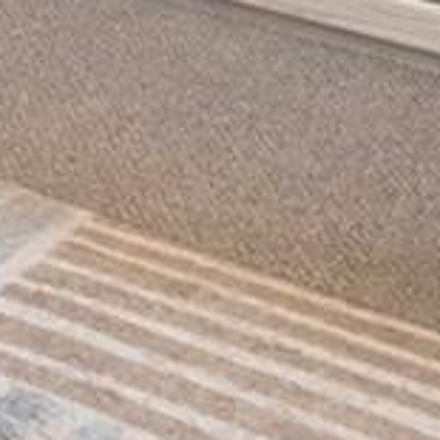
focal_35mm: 149
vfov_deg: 9.3
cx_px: -1221
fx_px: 2143
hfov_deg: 8.1
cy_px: -880
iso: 320
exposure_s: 1.3
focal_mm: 17
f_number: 9
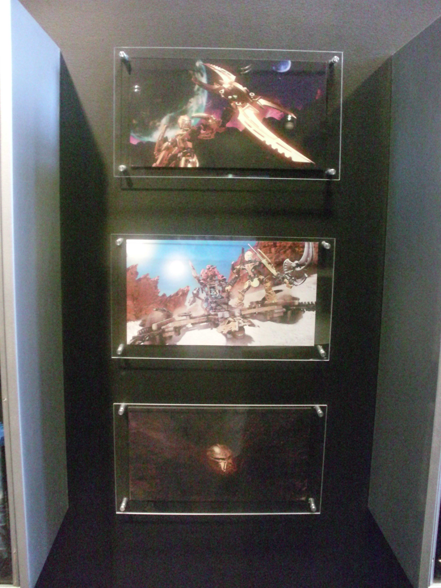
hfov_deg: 37.7
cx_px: 220
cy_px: 294
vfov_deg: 49.0
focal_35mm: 38
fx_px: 645
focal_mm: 6.3
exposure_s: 1/37
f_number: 3.1
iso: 1600
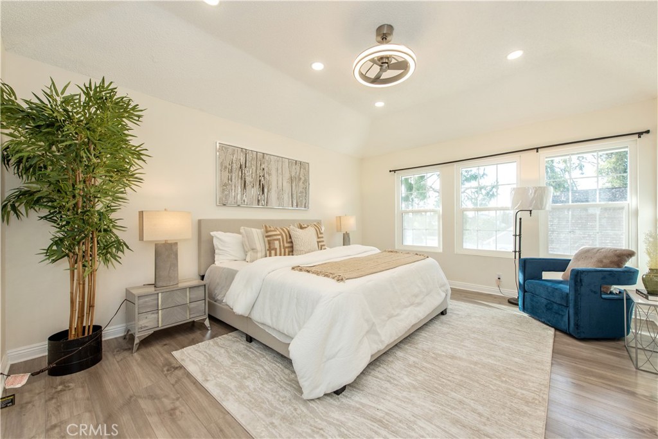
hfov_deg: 104.2
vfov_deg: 81.2
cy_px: 220
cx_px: 329
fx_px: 256
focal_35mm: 14
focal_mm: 14
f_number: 5.6
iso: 360
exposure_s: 1/125
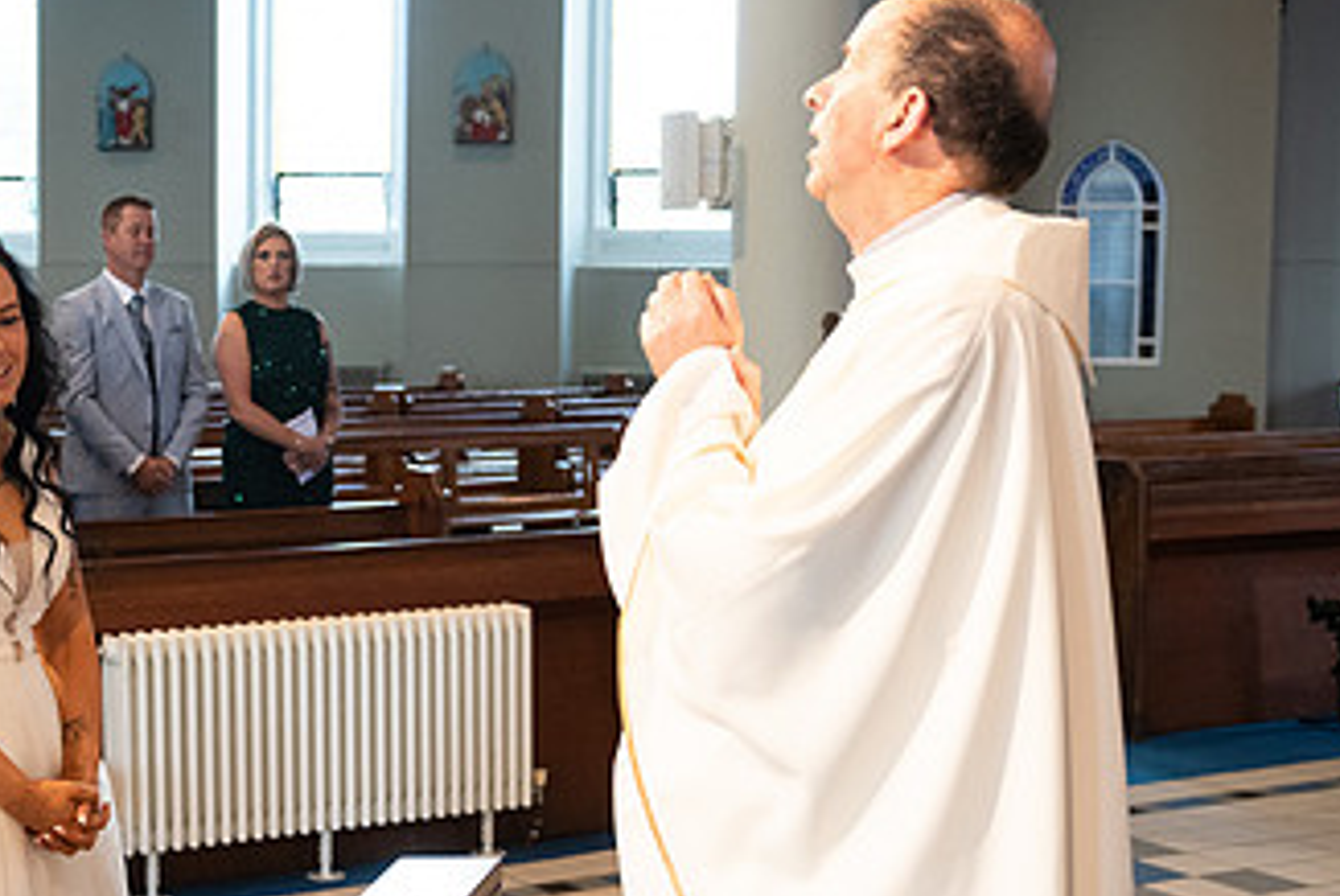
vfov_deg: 21.3
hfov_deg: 30.6
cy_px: 475
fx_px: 2384
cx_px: 255
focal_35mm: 64
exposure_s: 1/160
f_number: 3.5
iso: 800
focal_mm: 36
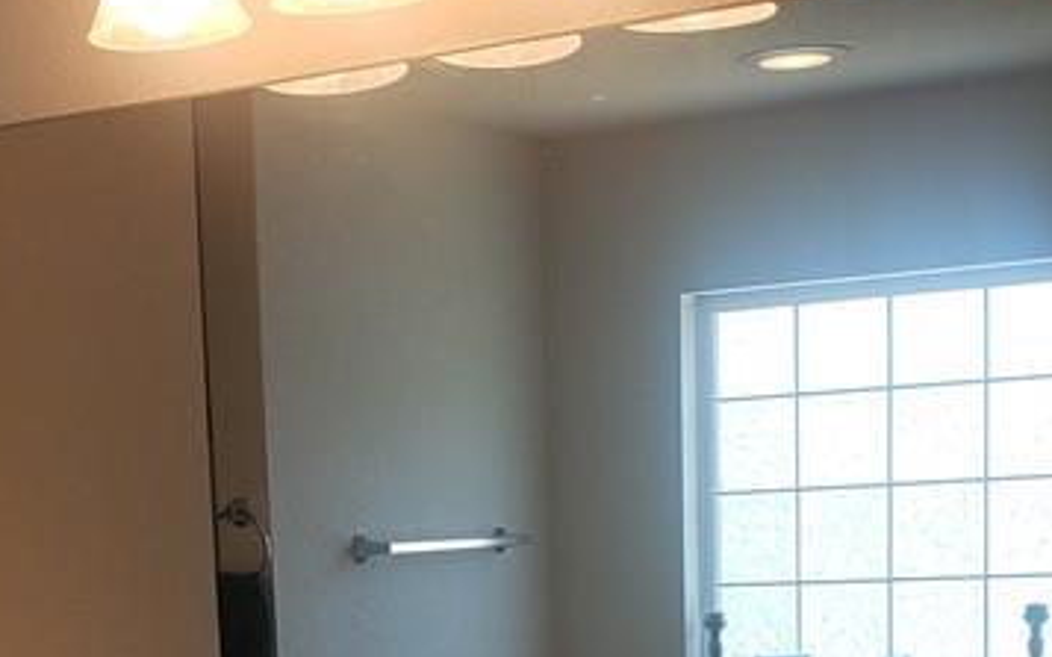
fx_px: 2265
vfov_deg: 15.8
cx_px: 351
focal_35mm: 79
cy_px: 807
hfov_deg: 26.0
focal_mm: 4.3
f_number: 2.4
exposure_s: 1/60
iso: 50
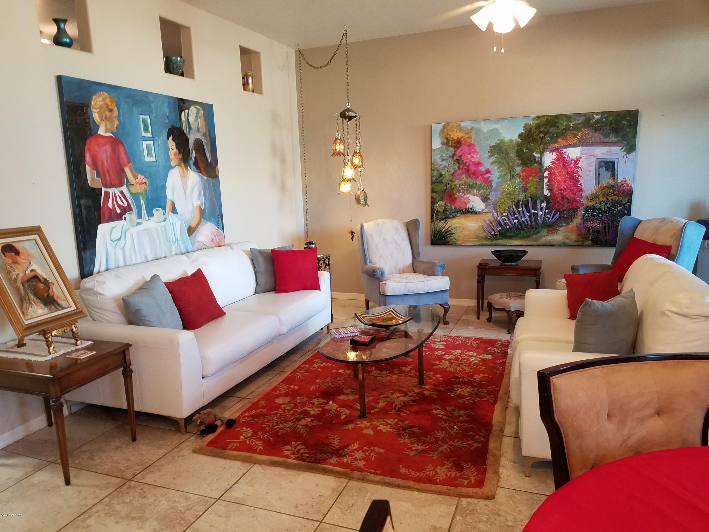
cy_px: 266
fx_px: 533
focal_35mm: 26
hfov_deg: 67.3
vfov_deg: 53.1
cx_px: 354
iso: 160
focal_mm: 4.2
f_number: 1.7
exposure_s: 1/30
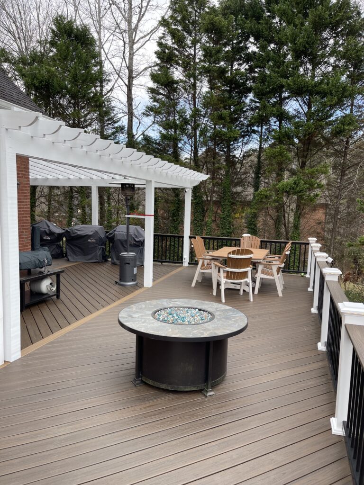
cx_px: 182
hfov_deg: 54.9
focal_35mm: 25
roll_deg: -1.9
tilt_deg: -7.2
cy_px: 242
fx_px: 351
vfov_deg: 69.4
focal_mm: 5.1
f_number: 1.6
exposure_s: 1/432
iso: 32
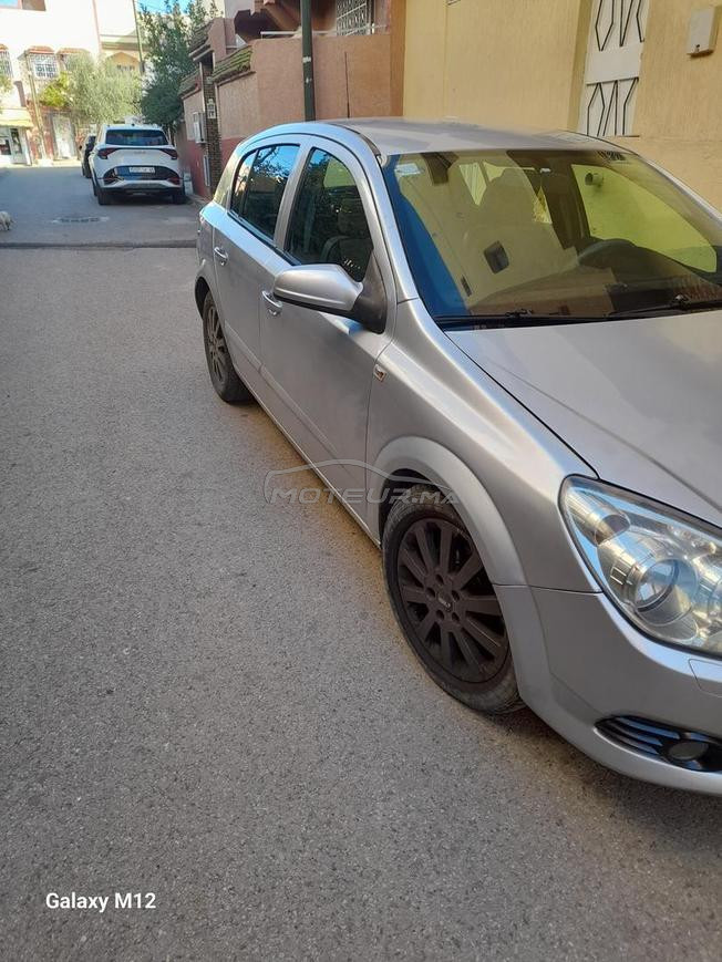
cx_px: 361
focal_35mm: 25
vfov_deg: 69.4
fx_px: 695
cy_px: 481
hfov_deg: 54.9
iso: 32
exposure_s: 1/100
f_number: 2
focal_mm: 4.6
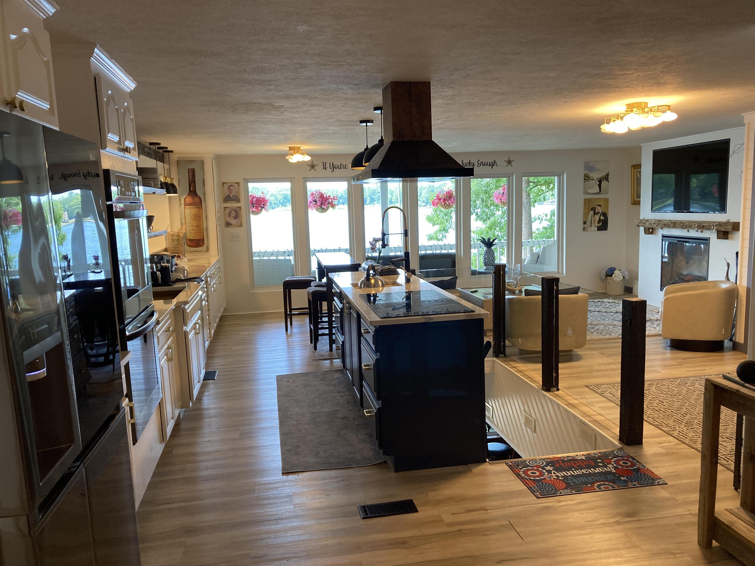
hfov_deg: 63.4
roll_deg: +1.8
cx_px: 378
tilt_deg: -7.5
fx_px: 611
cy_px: 283
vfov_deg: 49.7
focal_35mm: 28
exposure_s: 1/60
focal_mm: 3.99
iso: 100
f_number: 1.8
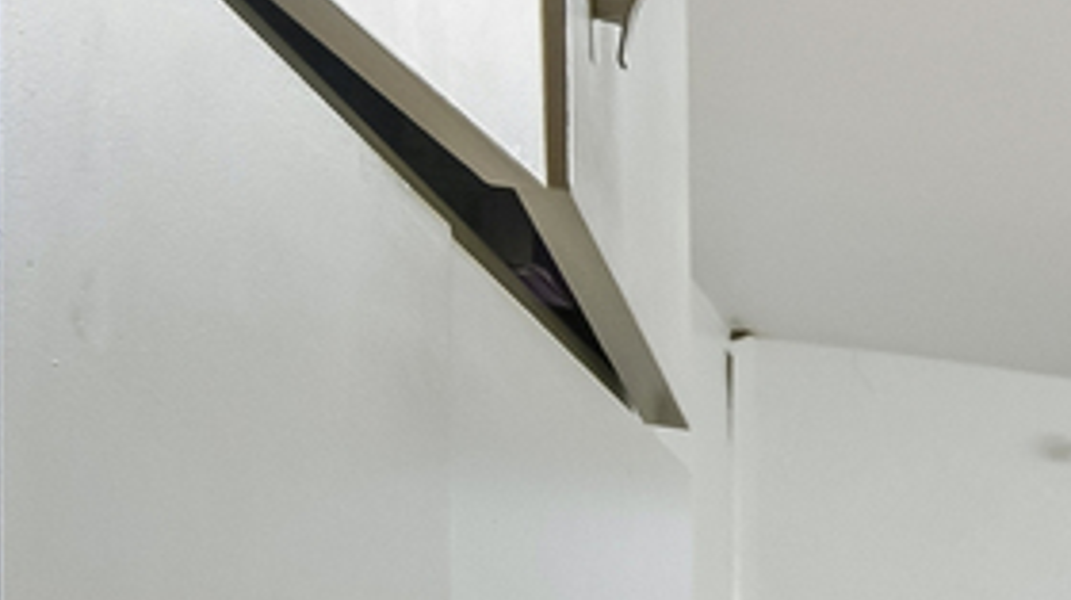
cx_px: 2945
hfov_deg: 12.6
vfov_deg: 10.9
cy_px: 1261
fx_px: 2839
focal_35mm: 100
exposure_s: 1/4
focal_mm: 11
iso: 500
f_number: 8
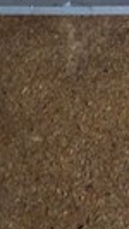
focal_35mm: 121
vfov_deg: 16.8
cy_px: -64
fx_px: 734
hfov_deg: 8.6
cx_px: 365
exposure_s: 1/30
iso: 160
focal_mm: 4
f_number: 3.1
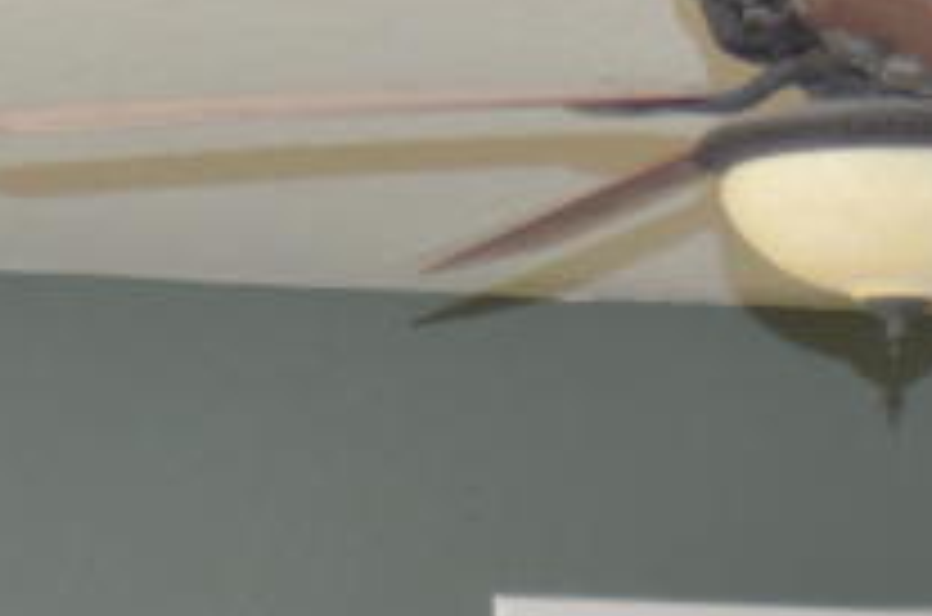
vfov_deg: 5.9
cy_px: 1637
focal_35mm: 218
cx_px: 570
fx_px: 5631
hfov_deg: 9.5
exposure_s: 1/60
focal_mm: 26
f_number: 4
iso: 400
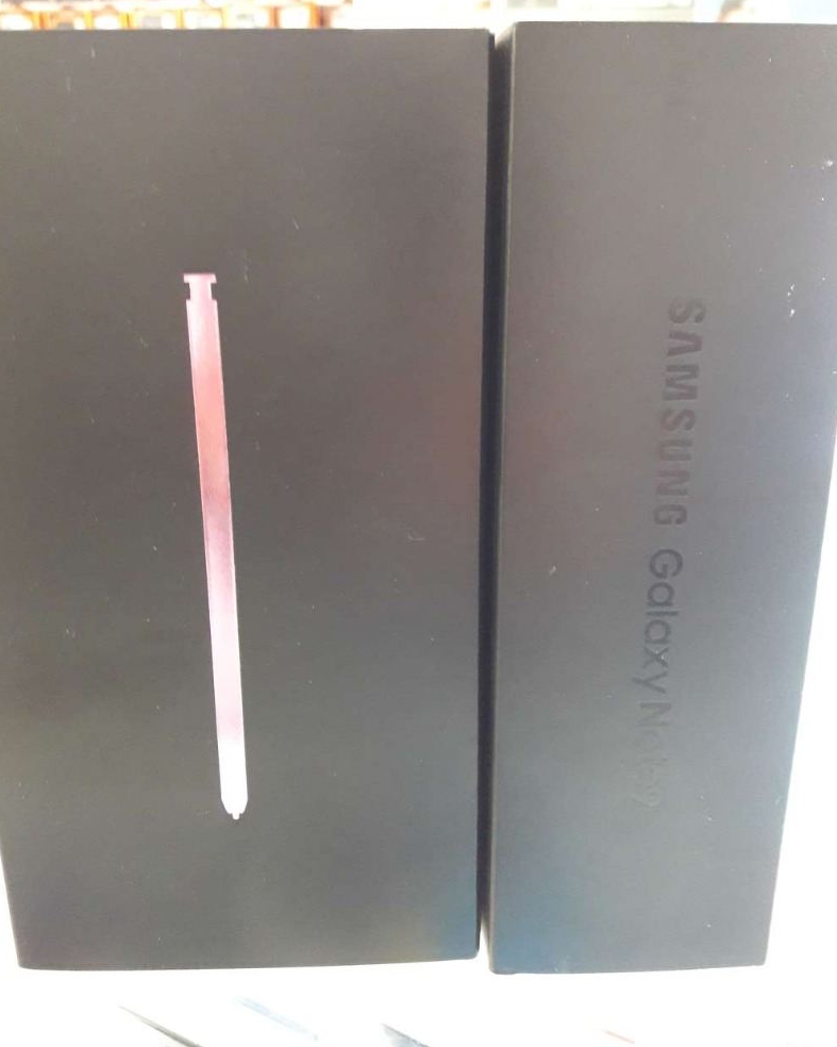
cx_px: 419
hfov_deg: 48.5
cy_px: 499
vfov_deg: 58.7
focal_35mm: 30
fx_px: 929
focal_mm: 3.7
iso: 400
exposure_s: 1/25
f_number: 1.9
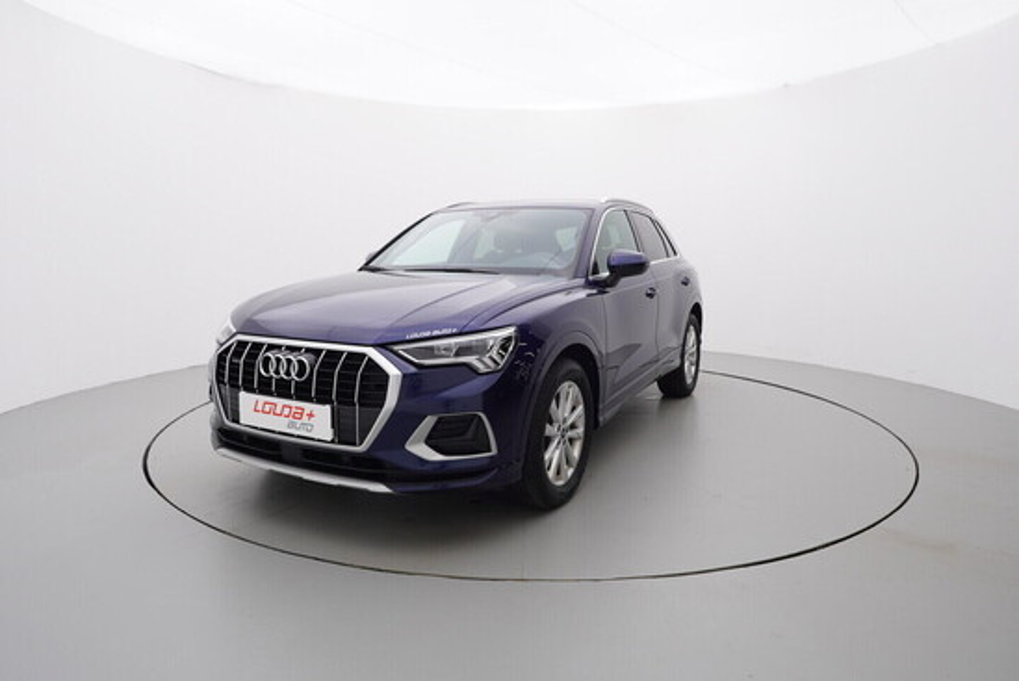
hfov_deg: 77.3
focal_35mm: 22
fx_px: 637
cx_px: 510
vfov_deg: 56.2
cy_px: 340
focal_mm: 15
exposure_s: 1/80
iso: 200
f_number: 5.6
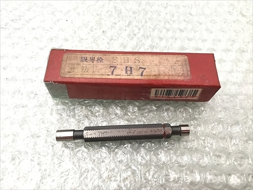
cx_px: 126
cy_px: 95
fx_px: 205
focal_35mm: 28
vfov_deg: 49.7
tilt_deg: -60.8
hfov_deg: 63.4
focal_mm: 3.99
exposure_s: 1/24
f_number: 1.8
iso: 40
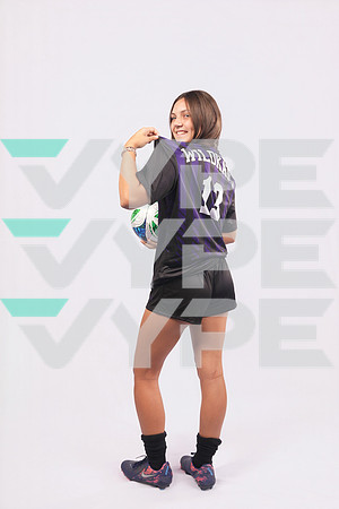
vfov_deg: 53.1
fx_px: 508
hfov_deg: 36.9
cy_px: 254
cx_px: 170
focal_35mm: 36
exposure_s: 1/200
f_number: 7.1
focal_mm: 36
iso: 160
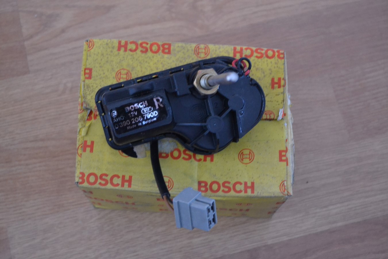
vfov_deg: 22.6
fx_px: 647
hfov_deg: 33.4
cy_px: 130
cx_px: 194
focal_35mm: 60
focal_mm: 40
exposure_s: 1/20
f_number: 5.3
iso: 3200
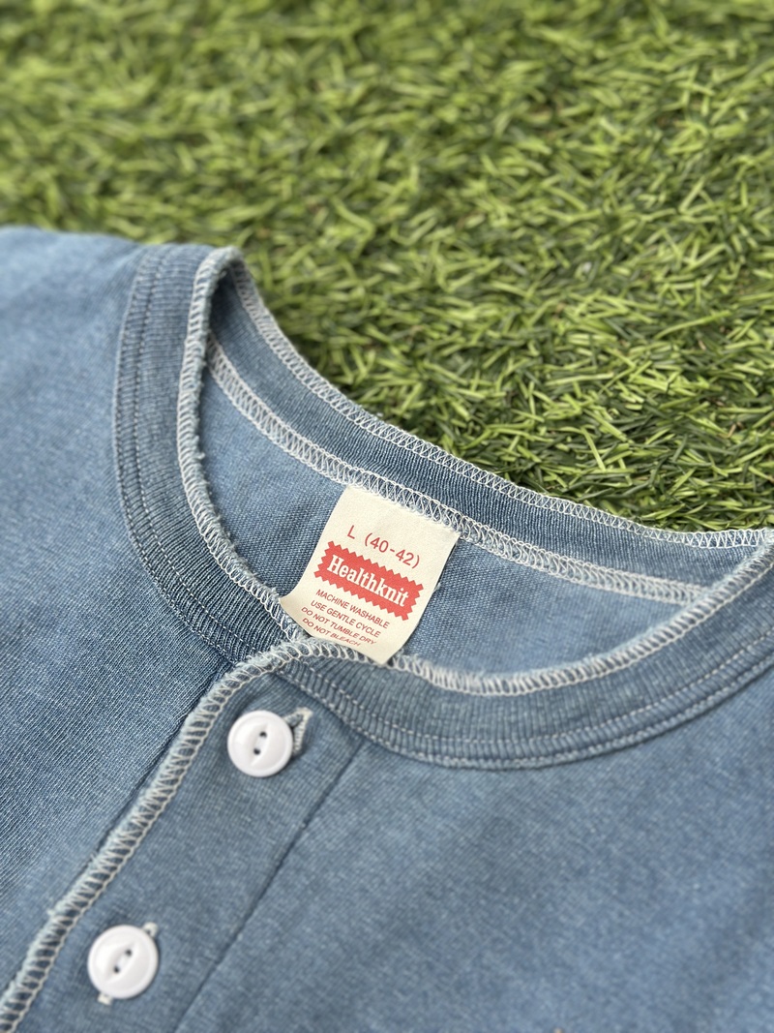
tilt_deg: -67.4
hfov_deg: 30.3
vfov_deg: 39.7
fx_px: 1431
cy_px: 516
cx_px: 387
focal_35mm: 48
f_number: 1.78
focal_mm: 6.86
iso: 80
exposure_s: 1/277
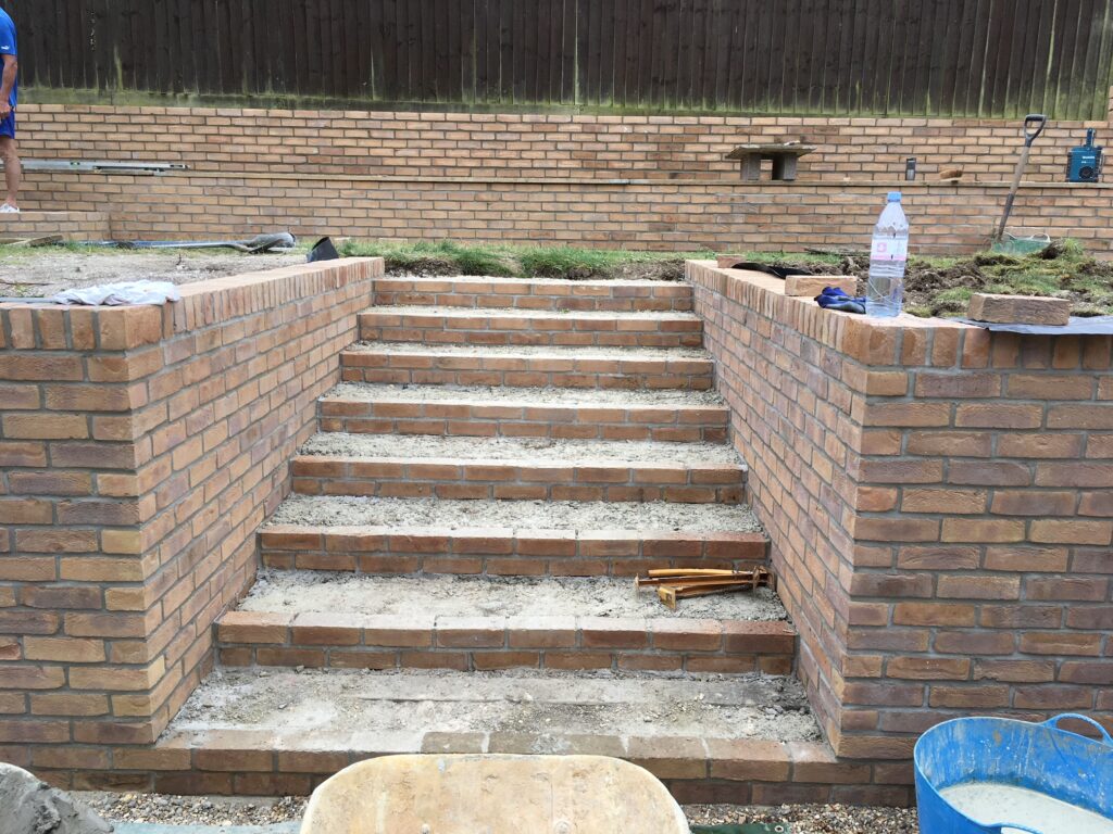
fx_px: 932
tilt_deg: -13.0
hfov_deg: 61.7
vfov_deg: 48.2
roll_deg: -1.1
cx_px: 556
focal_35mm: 29
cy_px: 417
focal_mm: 4.15
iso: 25
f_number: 2.2
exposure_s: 1/557
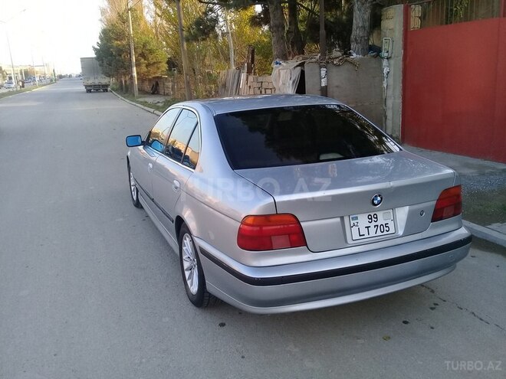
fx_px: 453
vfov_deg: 45.4
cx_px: 253
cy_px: 190
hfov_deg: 58.4
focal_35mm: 31
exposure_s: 1/136
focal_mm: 3.3
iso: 50
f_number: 2.2
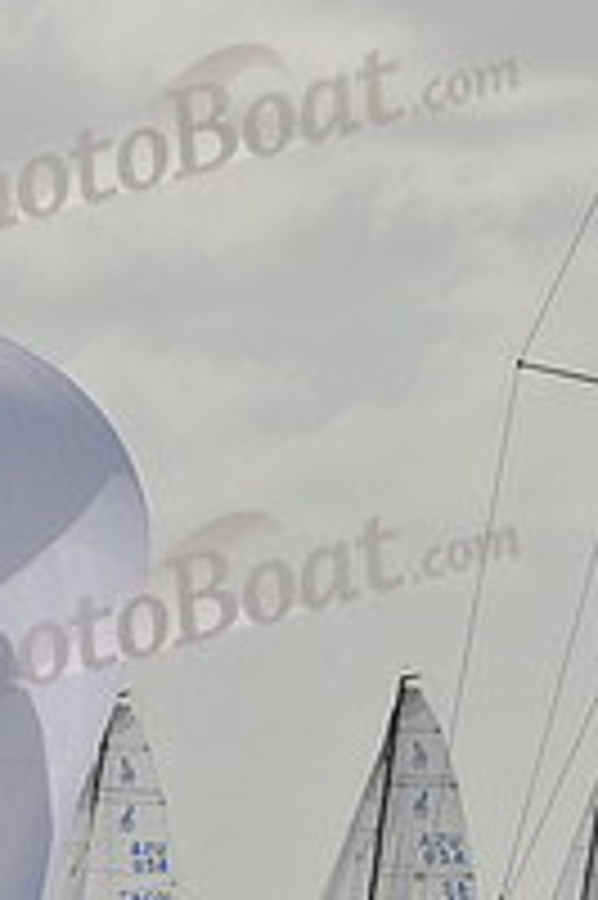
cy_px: 310
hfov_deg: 2.4
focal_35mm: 580
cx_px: 753
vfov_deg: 3.6
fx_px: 14476
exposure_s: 1/1250
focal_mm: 200
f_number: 13
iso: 400
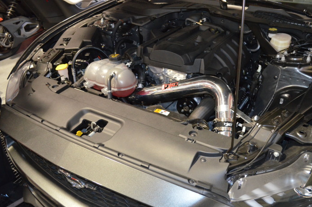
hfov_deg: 60.2
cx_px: 172
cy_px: 118
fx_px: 268
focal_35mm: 31
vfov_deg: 42.1
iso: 3200
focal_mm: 18
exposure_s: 1/60
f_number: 3.5
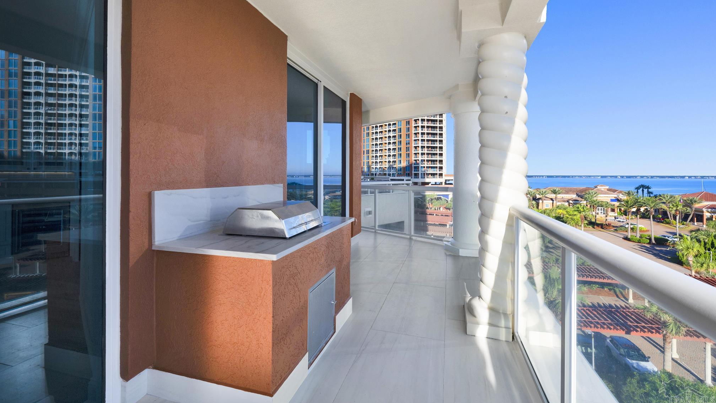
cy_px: 175
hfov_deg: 97.5
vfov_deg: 65.1
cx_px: 358
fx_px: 314
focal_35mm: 17
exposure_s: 1/500
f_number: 11
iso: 500
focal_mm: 15.5
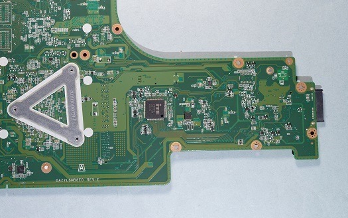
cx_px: 127
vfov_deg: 26.7
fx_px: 455
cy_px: 70
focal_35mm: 48
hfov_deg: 41.5
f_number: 8
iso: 100
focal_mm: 22
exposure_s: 1/5
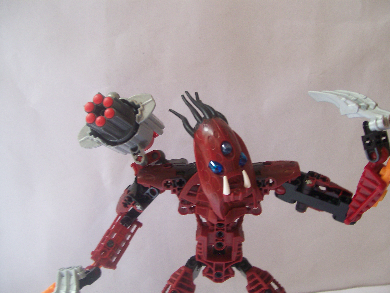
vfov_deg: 39.7
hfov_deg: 51.4
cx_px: 195
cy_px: 146
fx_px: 406
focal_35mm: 36
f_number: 2.7
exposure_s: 1/32
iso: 123
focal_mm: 6
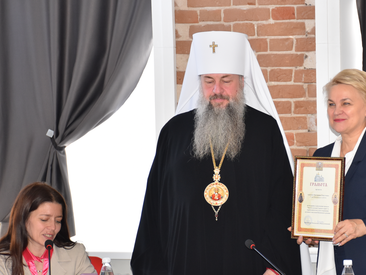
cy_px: 150
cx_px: 304
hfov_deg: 13.6
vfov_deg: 10.3
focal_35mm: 144
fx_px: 1523
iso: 800
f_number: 5
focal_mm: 60
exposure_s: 1/80
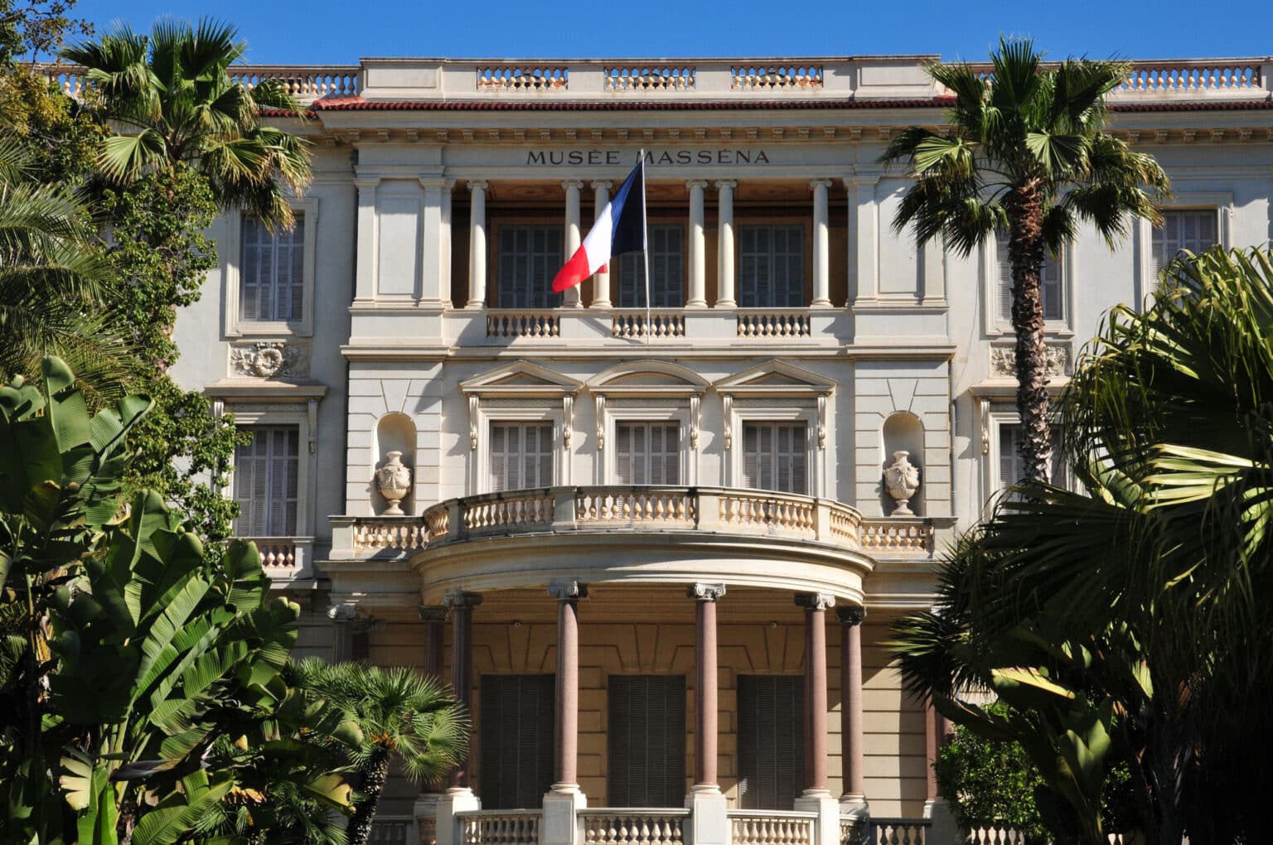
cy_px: 422
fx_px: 2649
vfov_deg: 18.1
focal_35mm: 75
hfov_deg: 27.0
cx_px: 636
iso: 500
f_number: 14
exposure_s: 1/400
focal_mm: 50
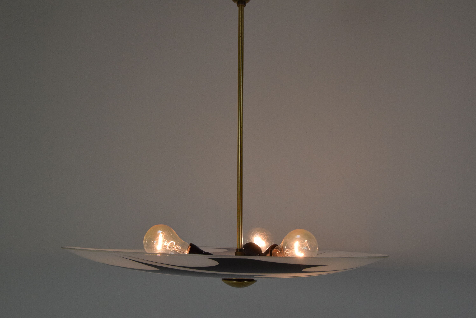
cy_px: 159
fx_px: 675
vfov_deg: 26.5
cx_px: 238
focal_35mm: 51
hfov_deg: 38.9
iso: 1600
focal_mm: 34
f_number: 11
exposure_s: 1/500
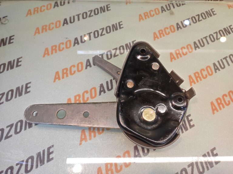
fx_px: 114
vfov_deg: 74.7
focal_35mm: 17
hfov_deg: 91.1
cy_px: 87
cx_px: 116
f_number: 1.79
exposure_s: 1/33
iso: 1087
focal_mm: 4.74
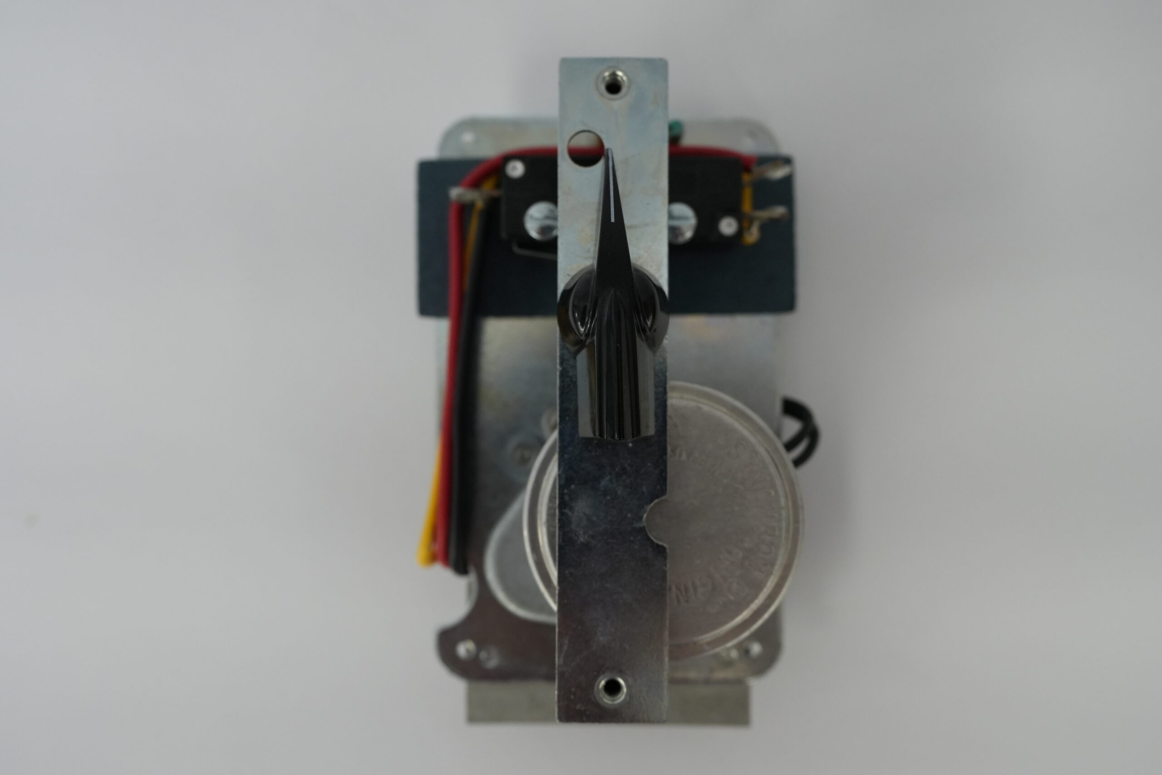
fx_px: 1162
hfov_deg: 53.1
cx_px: 581
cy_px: 388
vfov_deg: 36.9
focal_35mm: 36
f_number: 4
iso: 1000
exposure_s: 1/160
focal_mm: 24
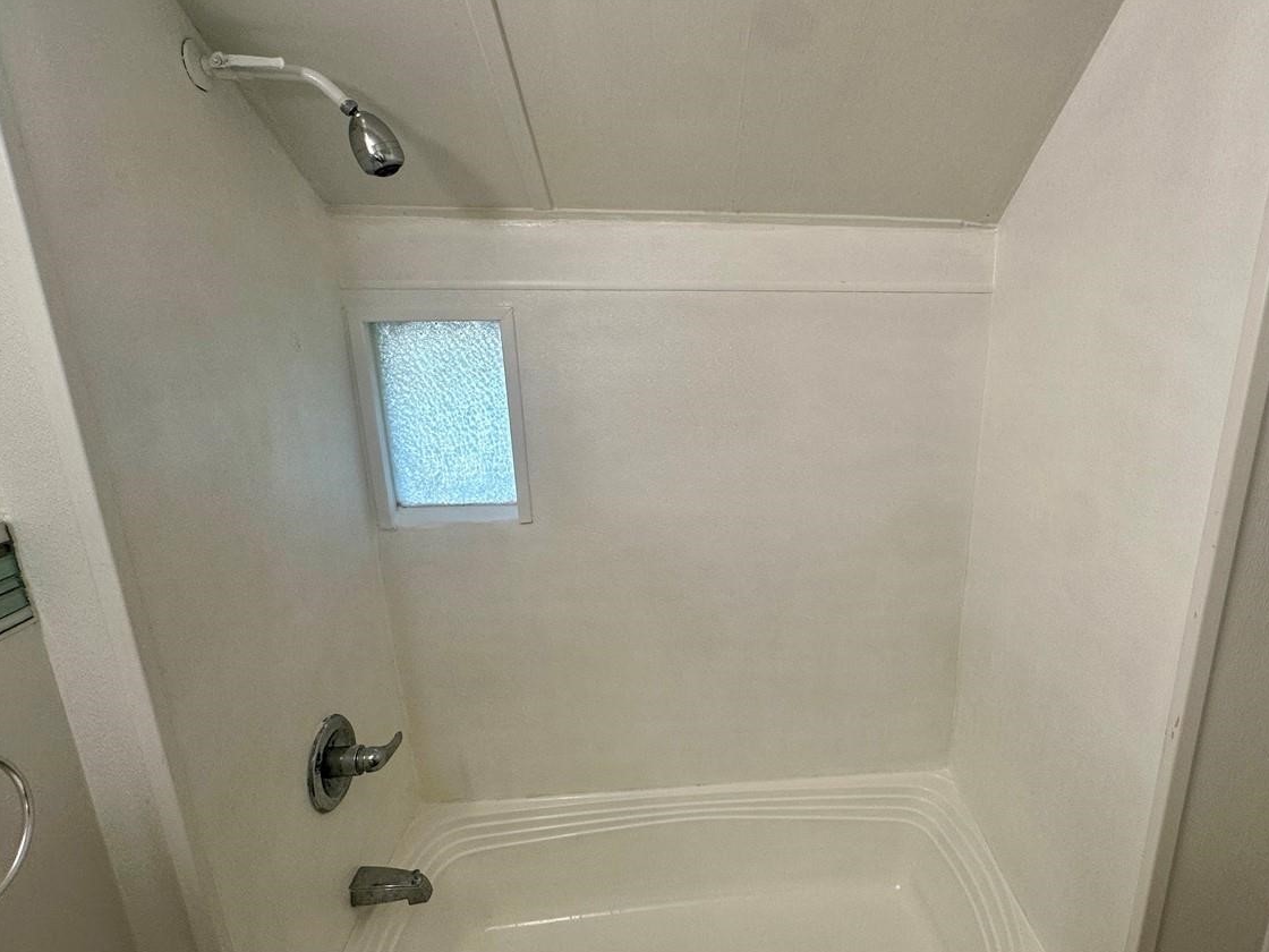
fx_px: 733
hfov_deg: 80.8
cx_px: 757
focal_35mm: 20
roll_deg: +0.0
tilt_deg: -15.3
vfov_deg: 65.9
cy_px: 507
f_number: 2.2
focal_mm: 2.22
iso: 100
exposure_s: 1/120
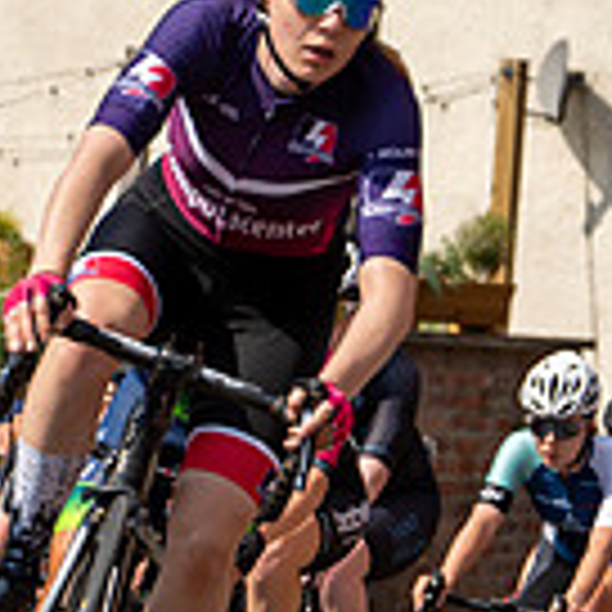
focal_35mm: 414
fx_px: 8281
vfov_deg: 4.2
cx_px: -81
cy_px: 254
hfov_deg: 4.2
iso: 200
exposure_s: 1/1250
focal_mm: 114
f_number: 5
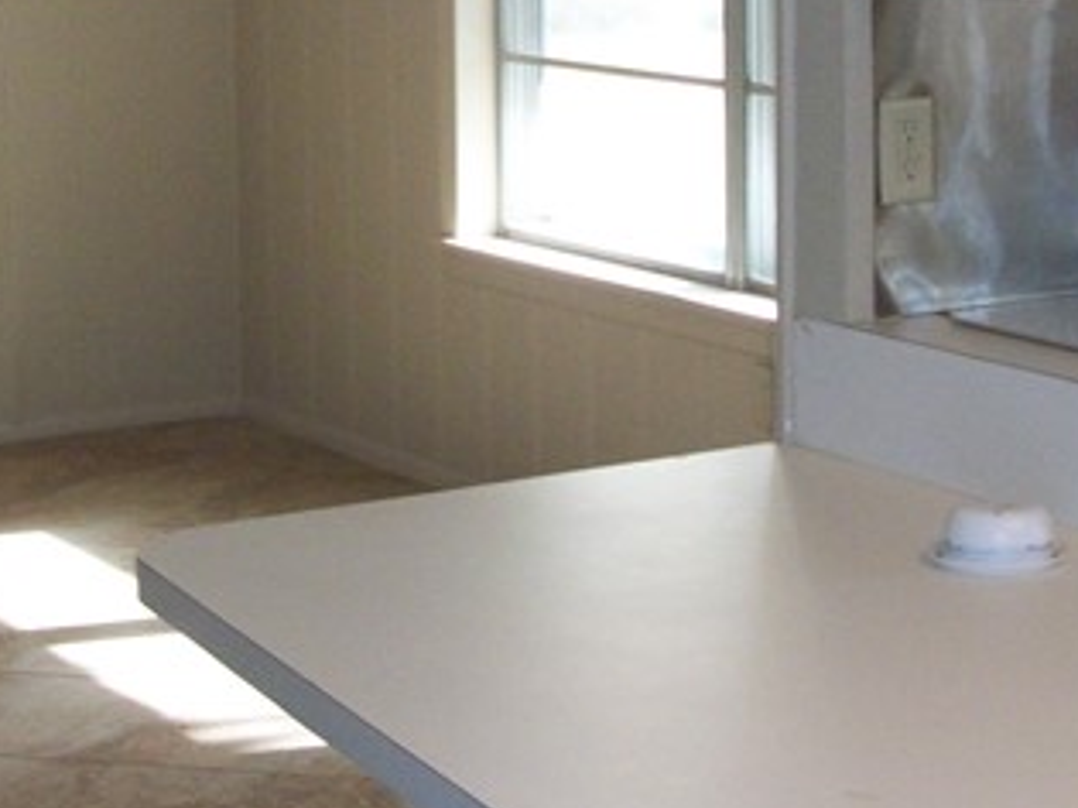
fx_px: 3238
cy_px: 65
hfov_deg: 18.9
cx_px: 414
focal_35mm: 104
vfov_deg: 14.1
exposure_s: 1/100
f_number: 2.9
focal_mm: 5.7
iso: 160
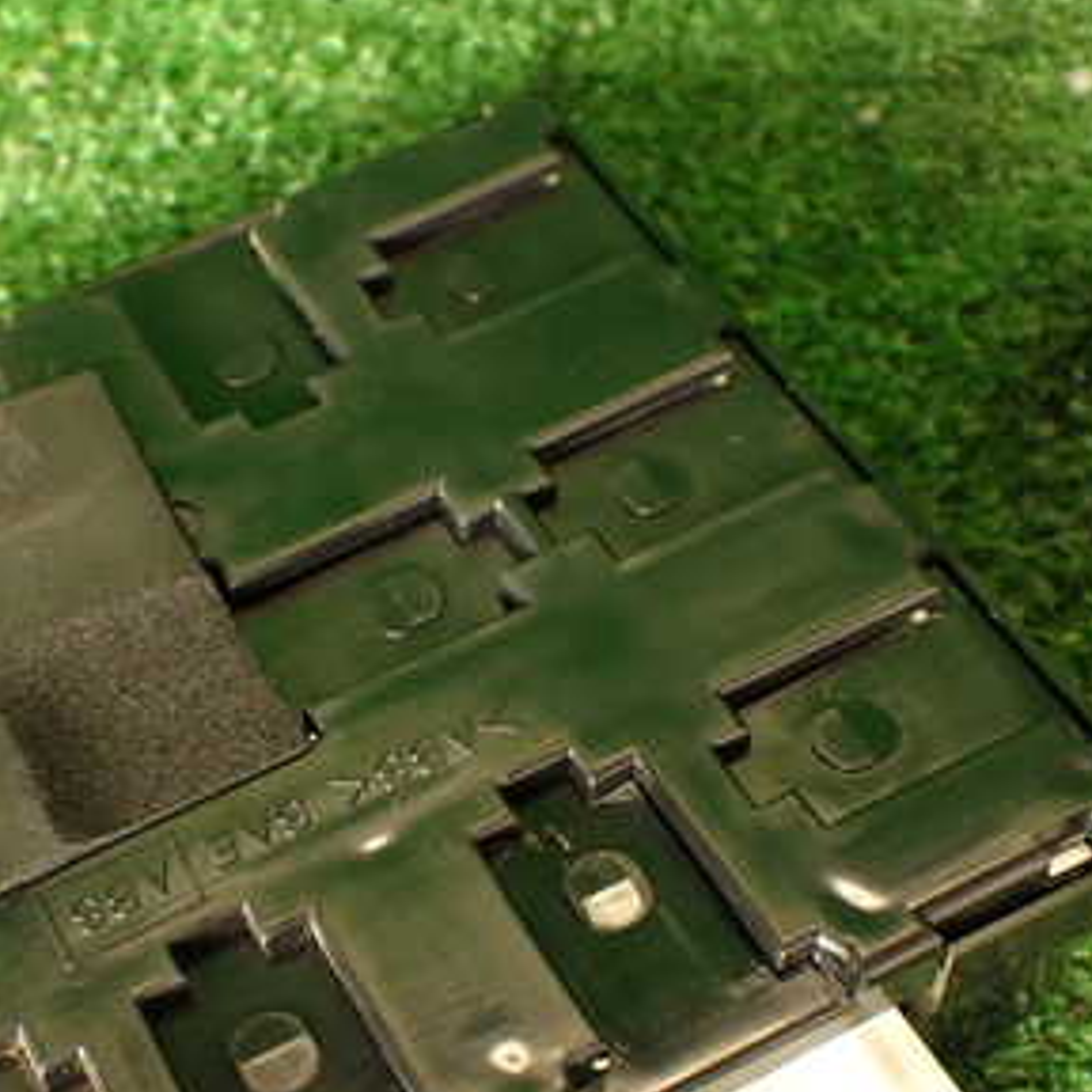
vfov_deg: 28.6
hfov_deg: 28.7
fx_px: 2106
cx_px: 281
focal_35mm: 59
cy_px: 834
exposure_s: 1/60
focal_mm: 5.79
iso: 200
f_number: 2.4
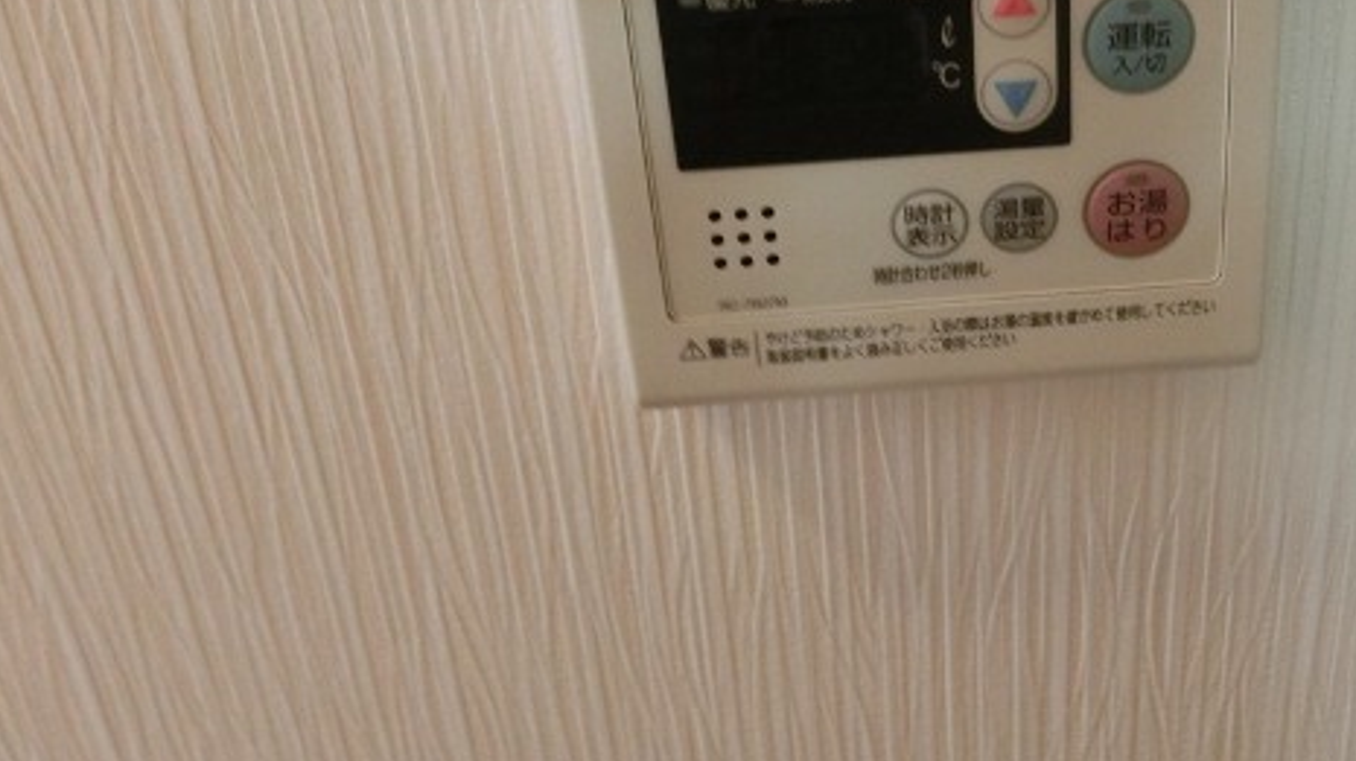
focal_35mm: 36
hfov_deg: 54.2
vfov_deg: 31.7
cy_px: 125
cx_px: 907
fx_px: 1294
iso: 400
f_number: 3
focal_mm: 4.24
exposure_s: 1/30
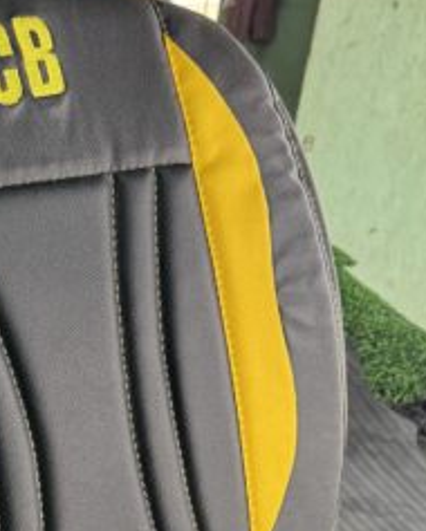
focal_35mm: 79
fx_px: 1243
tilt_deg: -36.3
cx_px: 110
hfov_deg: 19.3
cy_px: 661
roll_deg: -8.9
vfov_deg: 22.0
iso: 100
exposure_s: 1/100
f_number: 1.78
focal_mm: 6.76
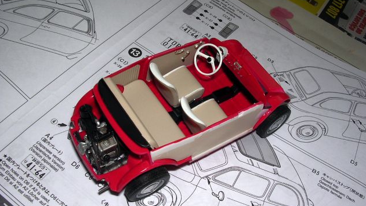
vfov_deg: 28.4
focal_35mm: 42
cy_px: 103
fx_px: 408
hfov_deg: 48.4
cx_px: 184
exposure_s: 1/60.1
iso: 100
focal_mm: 5.8
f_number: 5.6
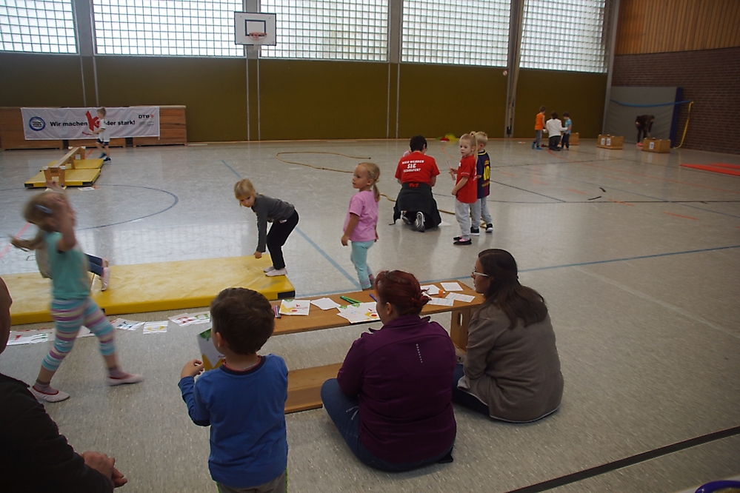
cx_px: 370
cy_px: 246
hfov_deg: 46.4
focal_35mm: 42
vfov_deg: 31.9
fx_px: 863
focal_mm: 28
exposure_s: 1/60
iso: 320
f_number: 4.5
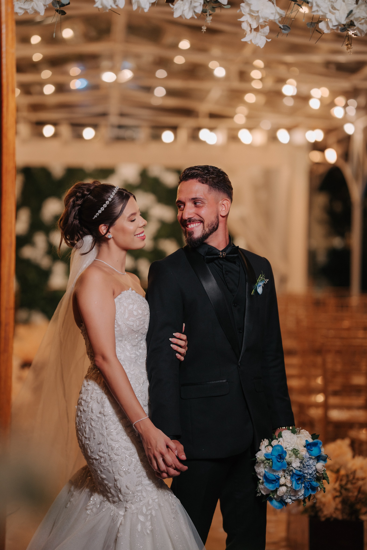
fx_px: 1300
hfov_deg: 16.1
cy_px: 275
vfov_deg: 23.9
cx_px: 184
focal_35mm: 85
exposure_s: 1/250
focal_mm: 85
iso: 500
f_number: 1.8
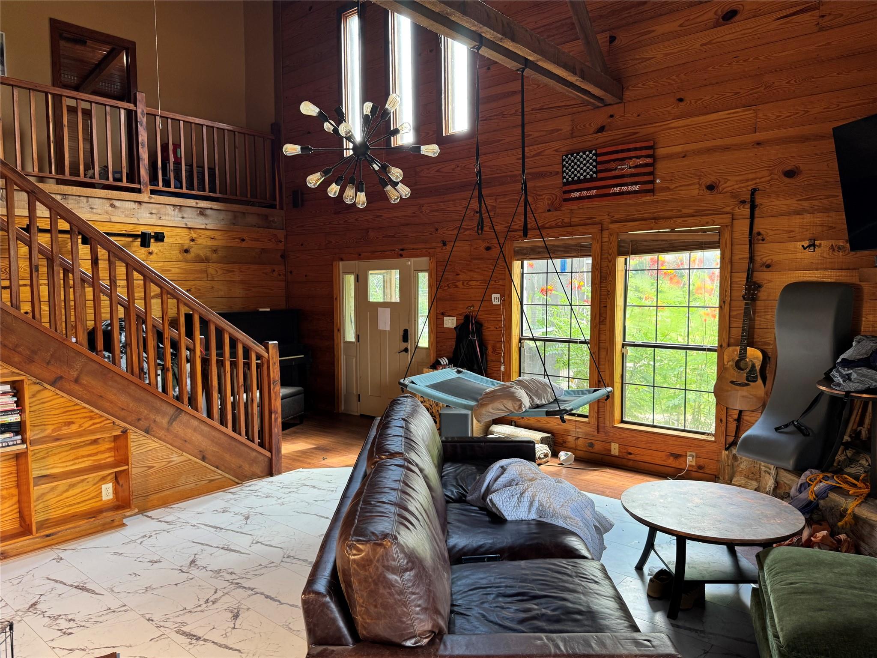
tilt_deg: -4.0
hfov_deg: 71.6
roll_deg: +0.5
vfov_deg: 56.8
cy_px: 329
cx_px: 438
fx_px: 608
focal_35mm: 24
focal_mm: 6.76
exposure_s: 1/60
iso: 125
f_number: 1.78
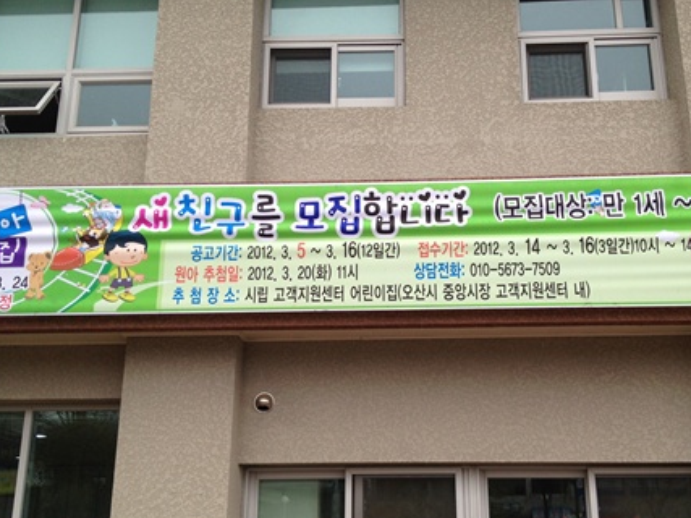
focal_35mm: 41
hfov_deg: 45.7
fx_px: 818
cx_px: 387
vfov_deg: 35.0
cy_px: 302
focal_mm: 4.28
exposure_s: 1/312
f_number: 2.4
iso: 64
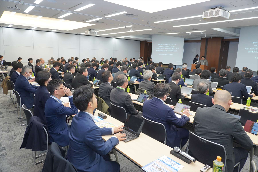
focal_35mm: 24
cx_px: 129
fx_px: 172
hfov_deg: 73.7
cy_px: 86
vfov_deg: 53.1
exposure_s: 1/160
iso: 500
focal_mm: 16
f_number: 4
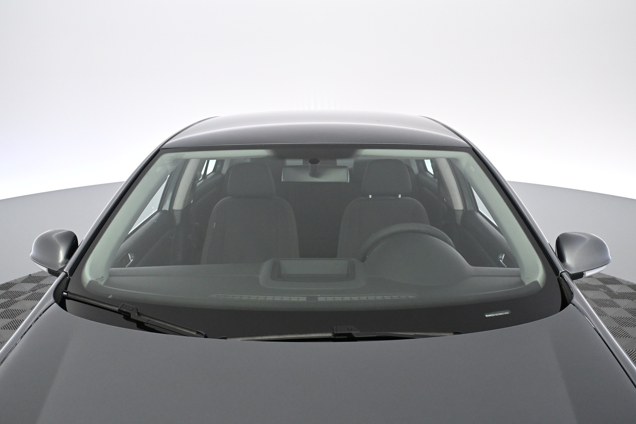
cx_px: 318
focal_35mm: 31
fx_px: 543
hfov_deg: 60.7
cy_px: 212
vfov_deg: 42.6
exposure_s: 1/125
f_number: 3.8
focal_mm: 20.5
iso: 2500
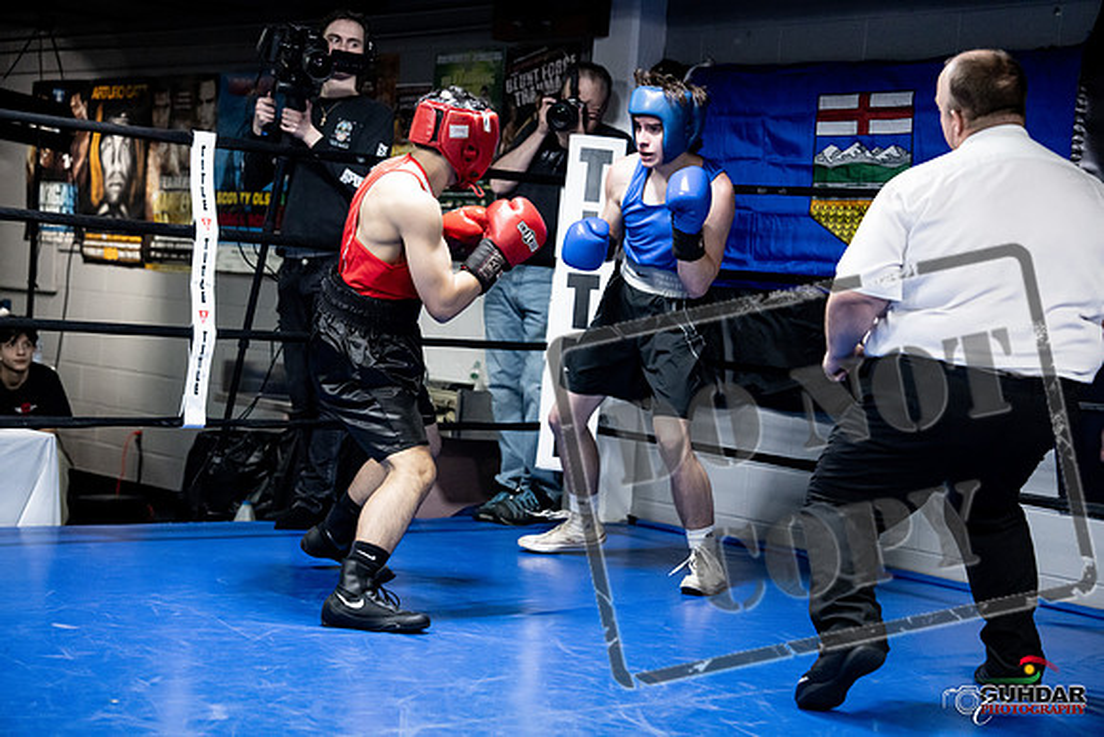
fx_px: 2147
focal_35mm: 70
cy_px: 368
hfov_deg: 28.8
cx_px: 552
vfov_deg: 19.5
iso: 8000
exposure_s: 1/1000
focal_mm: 70
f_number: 2.8
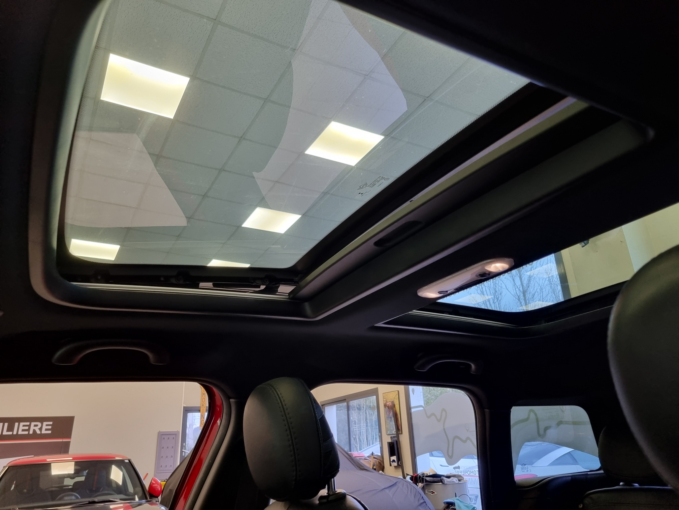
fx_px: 510
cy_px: 255
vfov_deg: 53.1
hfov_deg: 67.3
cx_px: 340
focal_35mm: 26
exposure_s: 1/50
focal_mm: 5.4
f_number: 1.8
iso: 200
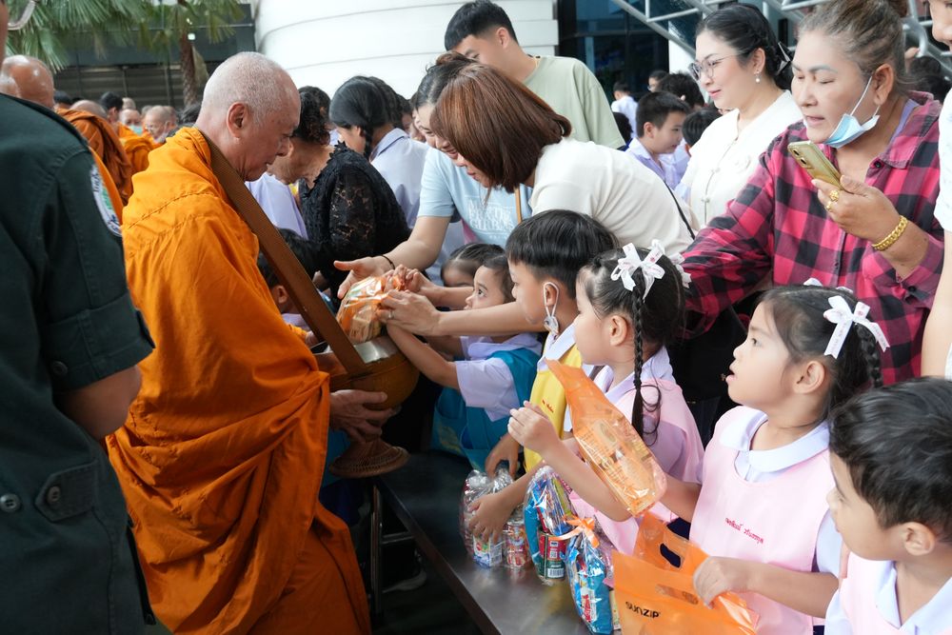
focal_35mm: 39
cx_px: 476
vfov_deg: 34.2
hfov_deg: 49.5
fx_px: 1031
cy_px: 318
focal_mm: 26
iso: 1250
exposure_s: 1/125
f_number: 5
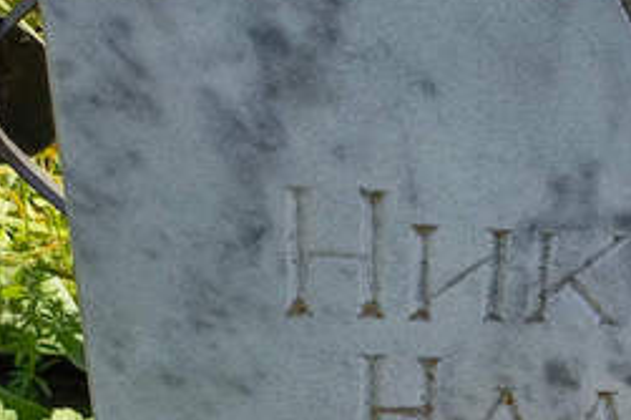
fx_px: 1454
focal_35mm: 83
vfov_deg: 15.6
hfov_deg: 23.1
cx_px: 679
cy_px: 556
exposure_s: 1/498
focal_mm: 4.76
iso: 115
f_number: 1.69
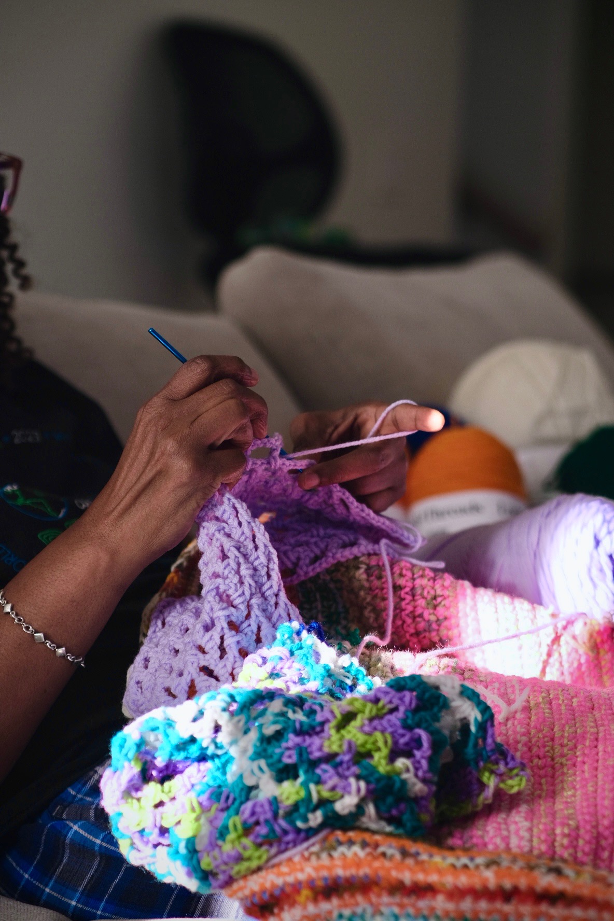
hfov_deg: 16.3
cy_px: 460
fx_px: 2149
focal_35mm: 84
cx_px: 307
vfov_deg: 24.2
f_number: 2
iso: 320
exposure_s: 1/320
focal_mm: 56
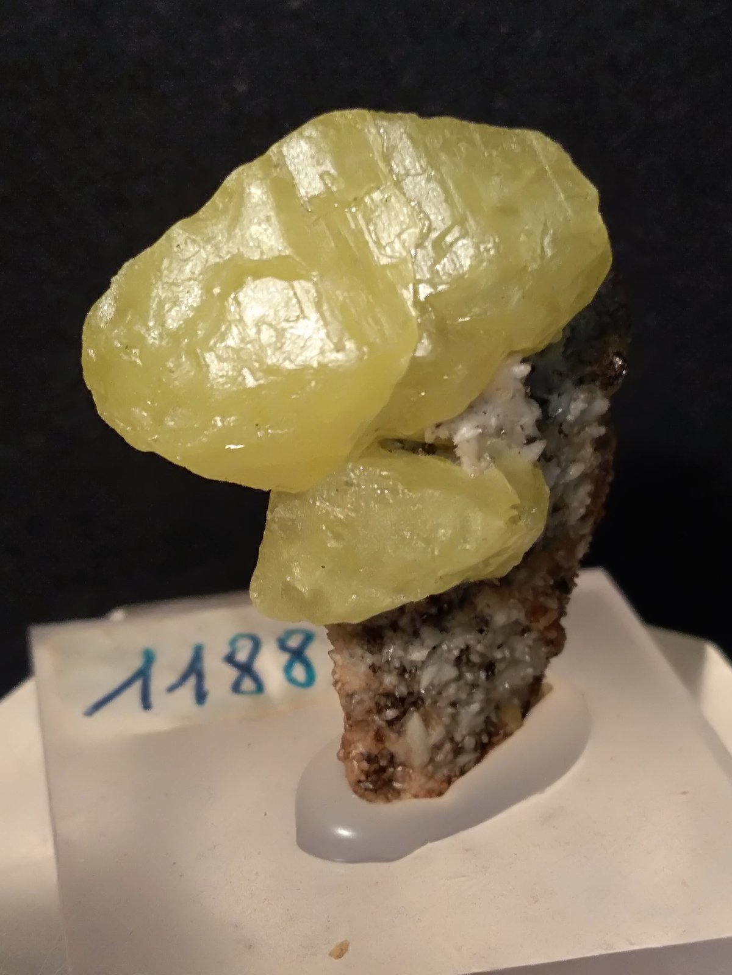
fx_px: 733
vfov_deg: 67.3
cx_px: 366
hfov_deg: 53.1
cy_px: 488
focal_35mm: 26
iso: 130
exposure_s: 1/40
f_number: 2
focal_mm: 3.54
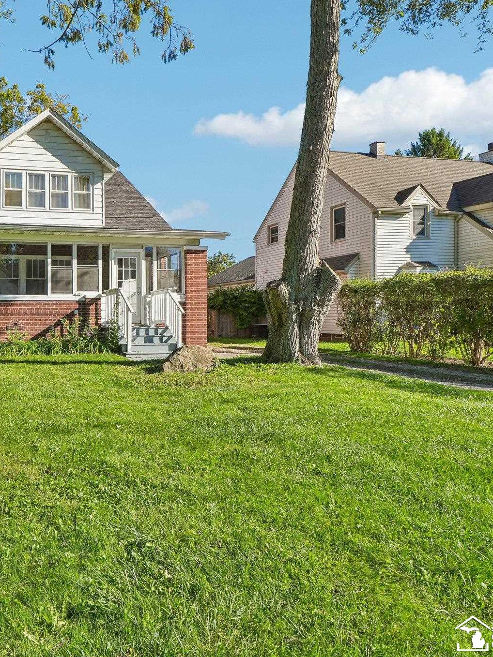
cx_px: 51
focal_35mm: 29
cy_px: 328
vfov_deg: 61.0
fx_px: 558
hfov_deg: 43.6
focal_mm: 13.5
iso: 100
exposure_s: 1/200
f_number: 8
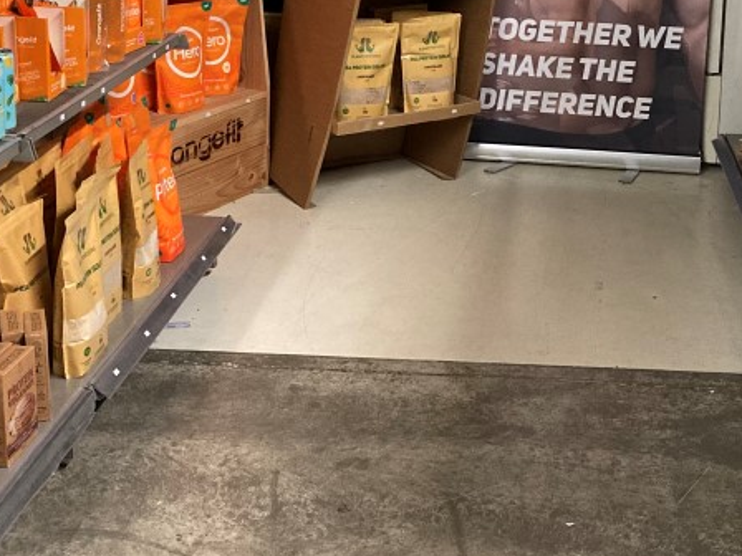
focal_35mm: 60
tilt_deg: -12.9
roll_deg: -2.4
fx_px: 1286
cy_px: 88
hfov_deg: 31.9
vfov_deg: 23.9
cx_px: 507
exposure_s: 1/33
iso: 320
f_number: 1.8
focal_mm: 3.99
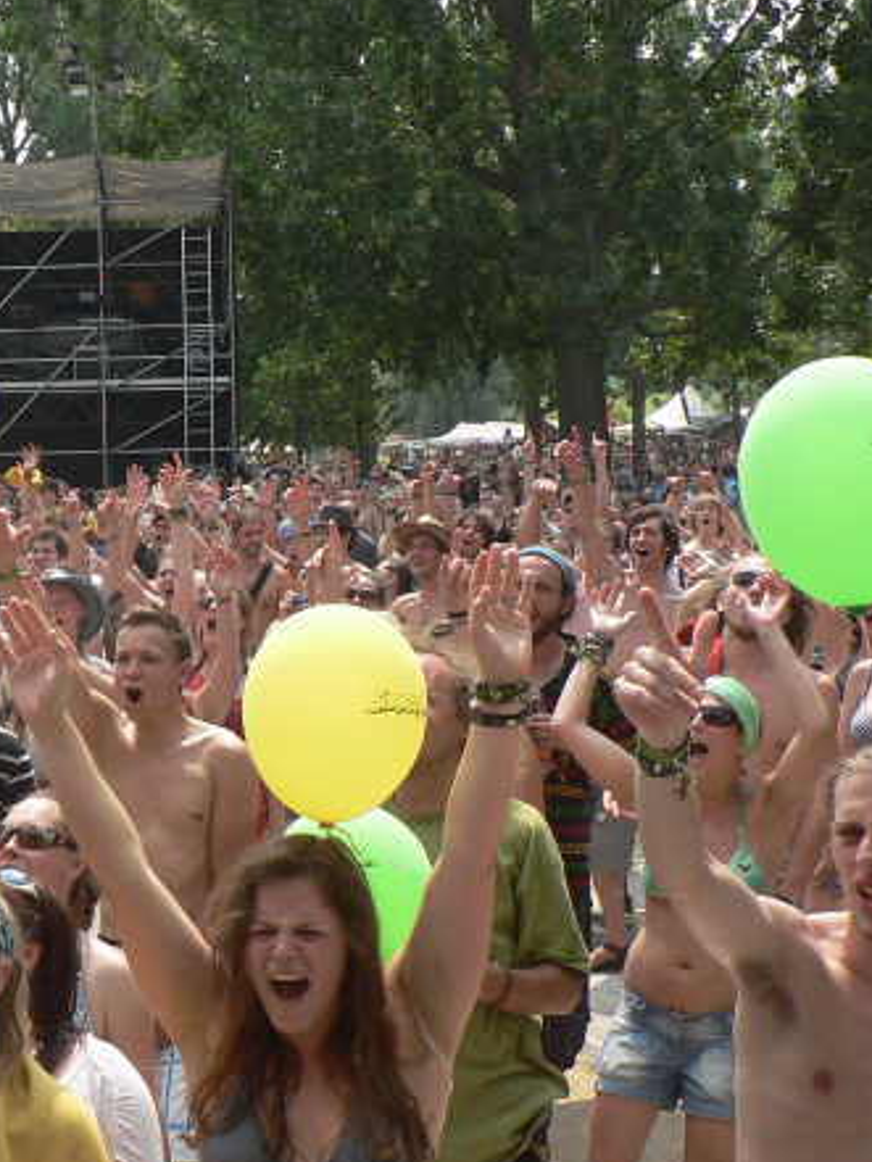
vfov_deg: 32.1
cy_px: 642
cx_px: 40
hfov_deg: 23.6
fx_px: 2014
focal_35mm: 60
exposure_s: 1/320
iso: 64
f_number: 4
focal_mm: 6
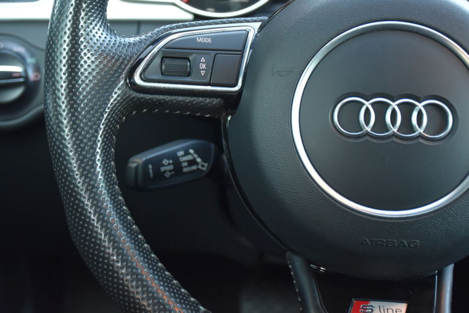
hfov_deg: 26.9
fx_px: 977
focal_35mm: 75
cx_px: 187
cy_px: 114
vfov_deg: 18.2
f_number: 4.2
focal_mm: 38
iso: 1250
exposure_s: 1/60
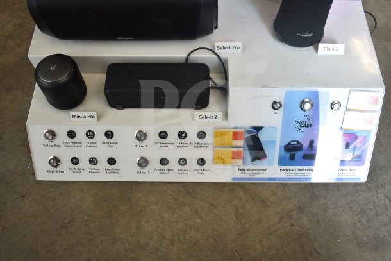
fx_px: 375
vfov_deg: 38.4
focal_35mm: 34
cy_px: 130
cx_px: 196
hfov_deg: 55.1
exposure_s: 1/40
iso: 360
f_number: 3.8
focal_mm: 23
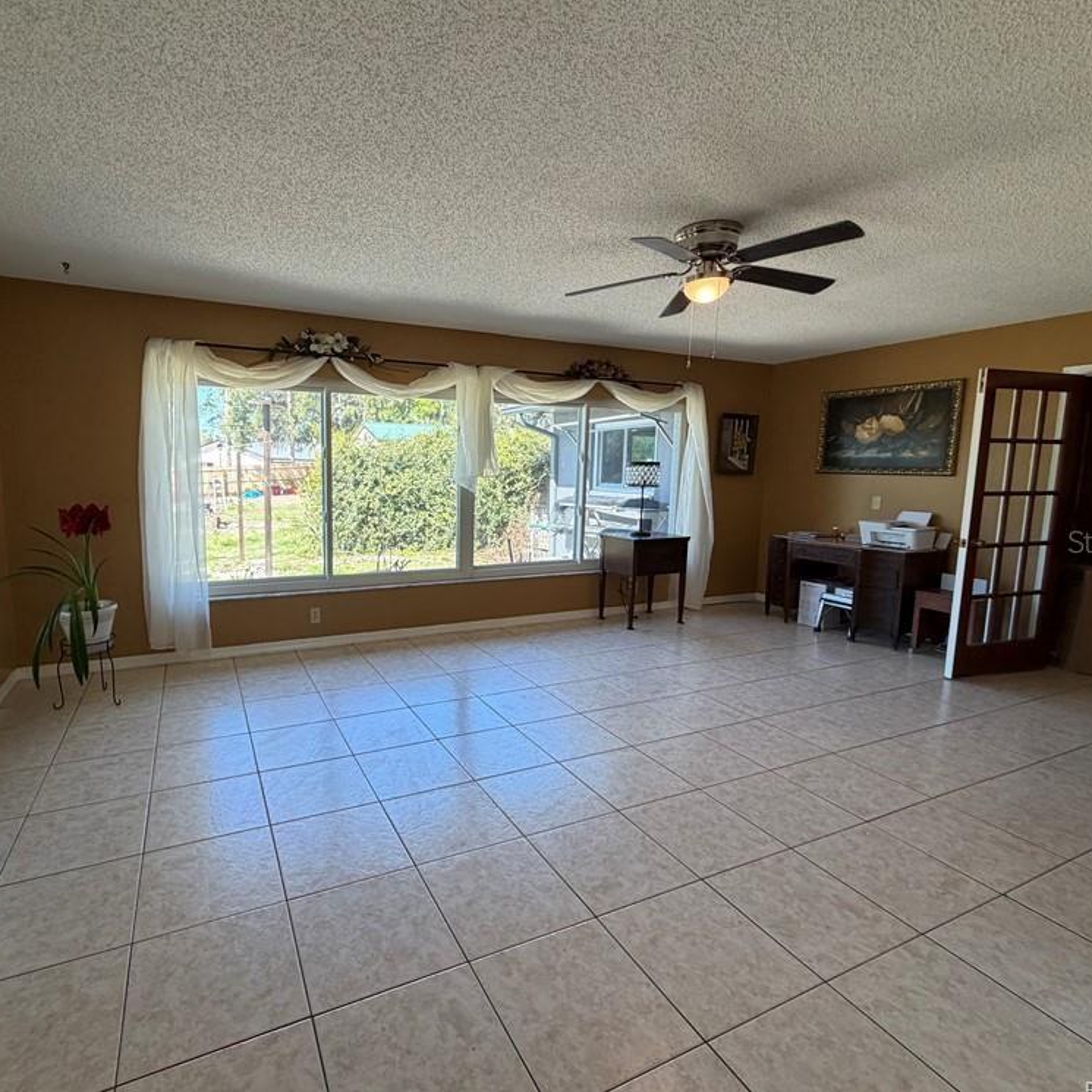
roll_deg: -0.4
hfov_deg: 83.3
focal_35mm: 17
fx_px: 607
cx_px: 456
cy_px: 541
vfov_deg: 84.0
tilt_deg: -7.9
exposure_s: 1/120
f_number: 2.2
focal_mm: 2.22
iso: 200
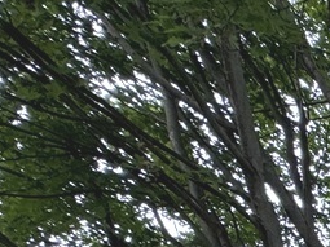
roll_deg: -0.1
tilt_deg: +1.6
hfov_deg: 14.8
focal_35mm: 79
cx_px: 797
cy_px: 635
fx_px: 753
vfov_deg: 12.9
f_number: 2.2
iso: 40
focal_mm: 2.22
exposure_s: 1/134
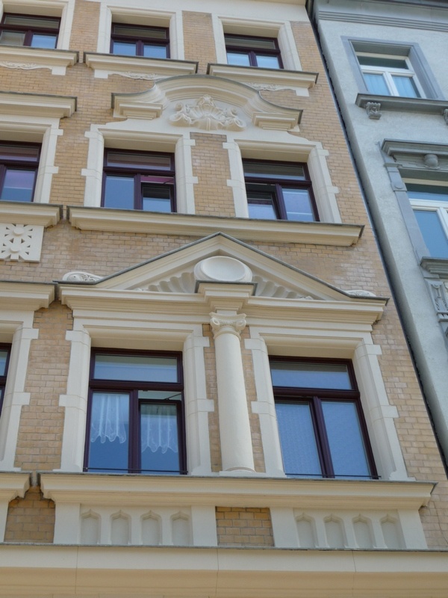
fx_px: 863
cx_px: 224
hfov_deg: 29.1
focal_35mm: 50
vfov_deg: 38.2
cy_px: 299
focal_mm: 8.5
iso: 100
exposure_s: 1/200
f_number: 4.2
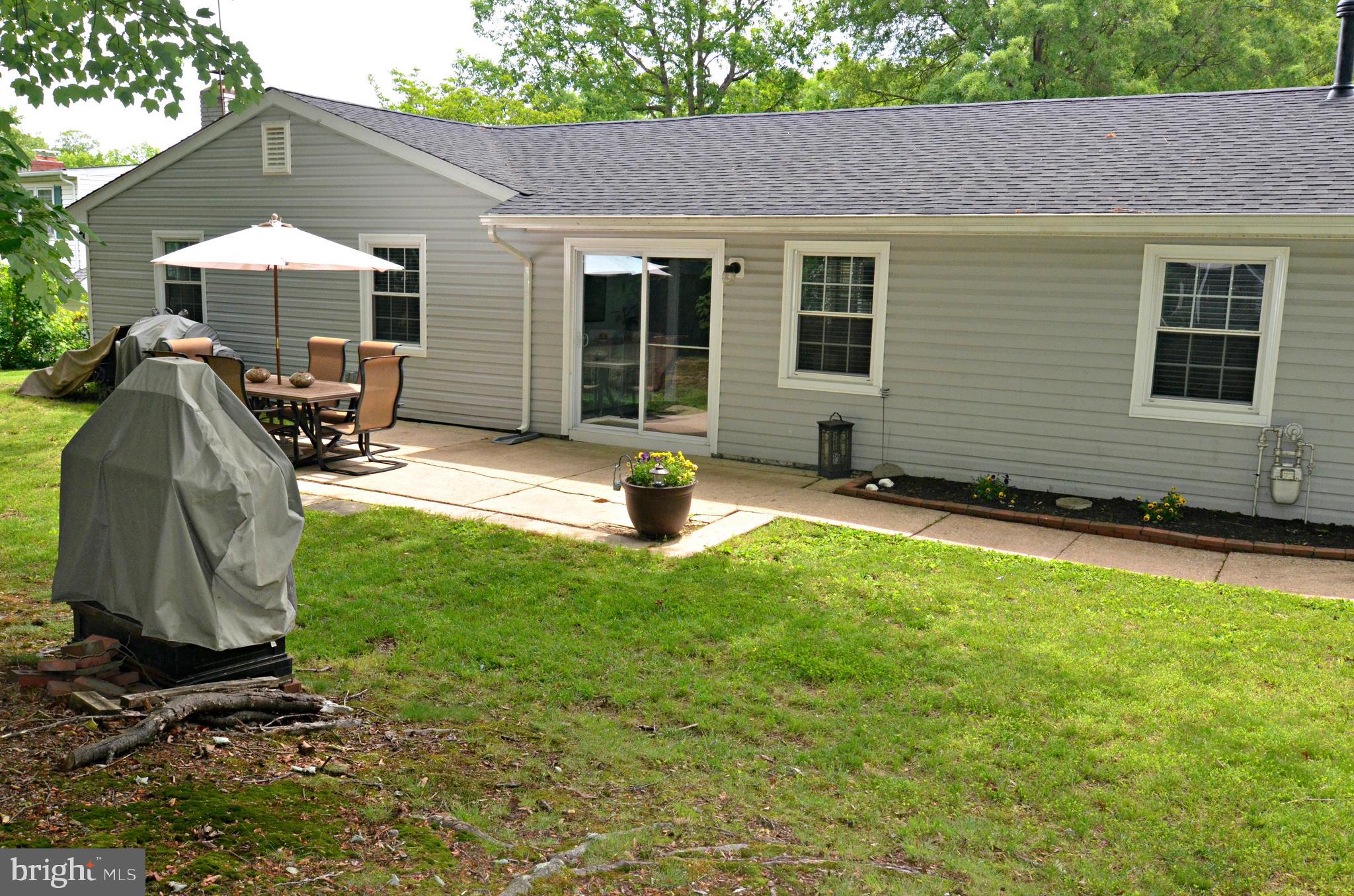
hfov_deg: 62.0
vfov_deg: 43.4
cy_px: 448
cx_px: 677
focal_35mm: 30
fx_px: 1126
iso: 1600
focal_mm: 20
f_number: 10
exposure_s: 1/250
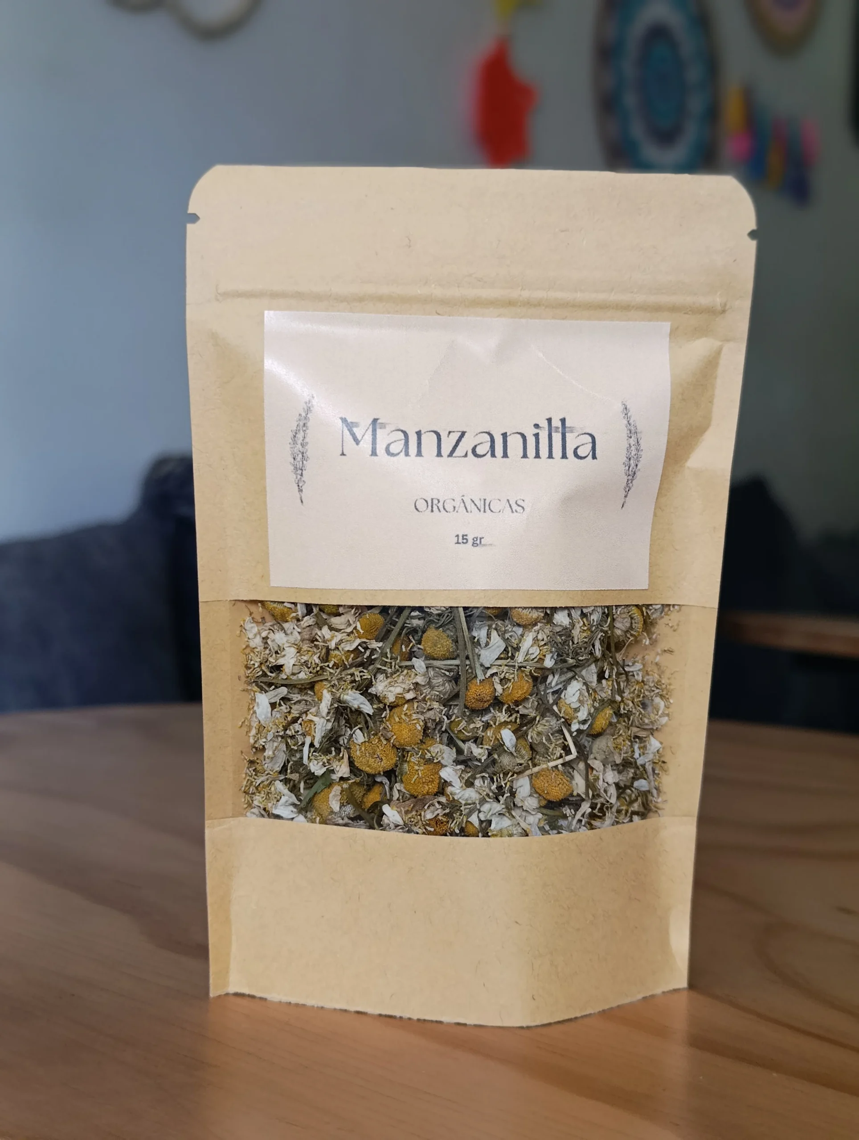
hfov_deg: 16.1
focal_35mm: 92
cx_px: 430
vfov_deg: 21.3
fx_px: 3036
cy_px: 570
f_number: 1.6
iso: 306
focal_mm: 6.1
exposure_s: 1/120
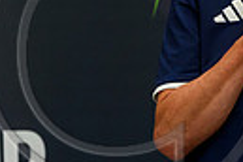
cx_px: 120
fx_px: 2565
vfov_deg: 3.6
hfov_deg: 5.4
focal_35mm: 380
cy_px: 28
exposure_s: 1/400
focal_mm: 82
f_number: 3.5
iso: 4000
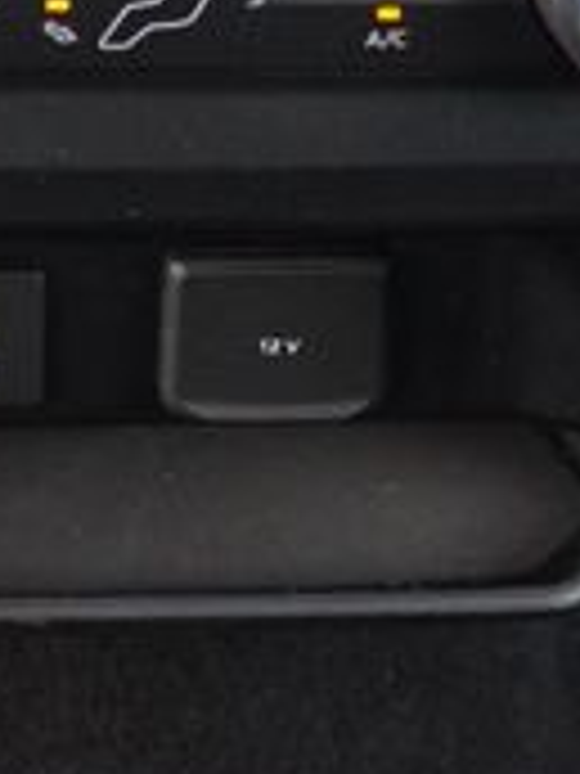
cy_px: -148
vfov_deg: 21.2
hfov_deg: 16.8
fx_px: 1921
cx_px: 9
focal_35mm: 86
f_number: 4
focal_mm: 16
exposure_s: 1/800
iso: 3200
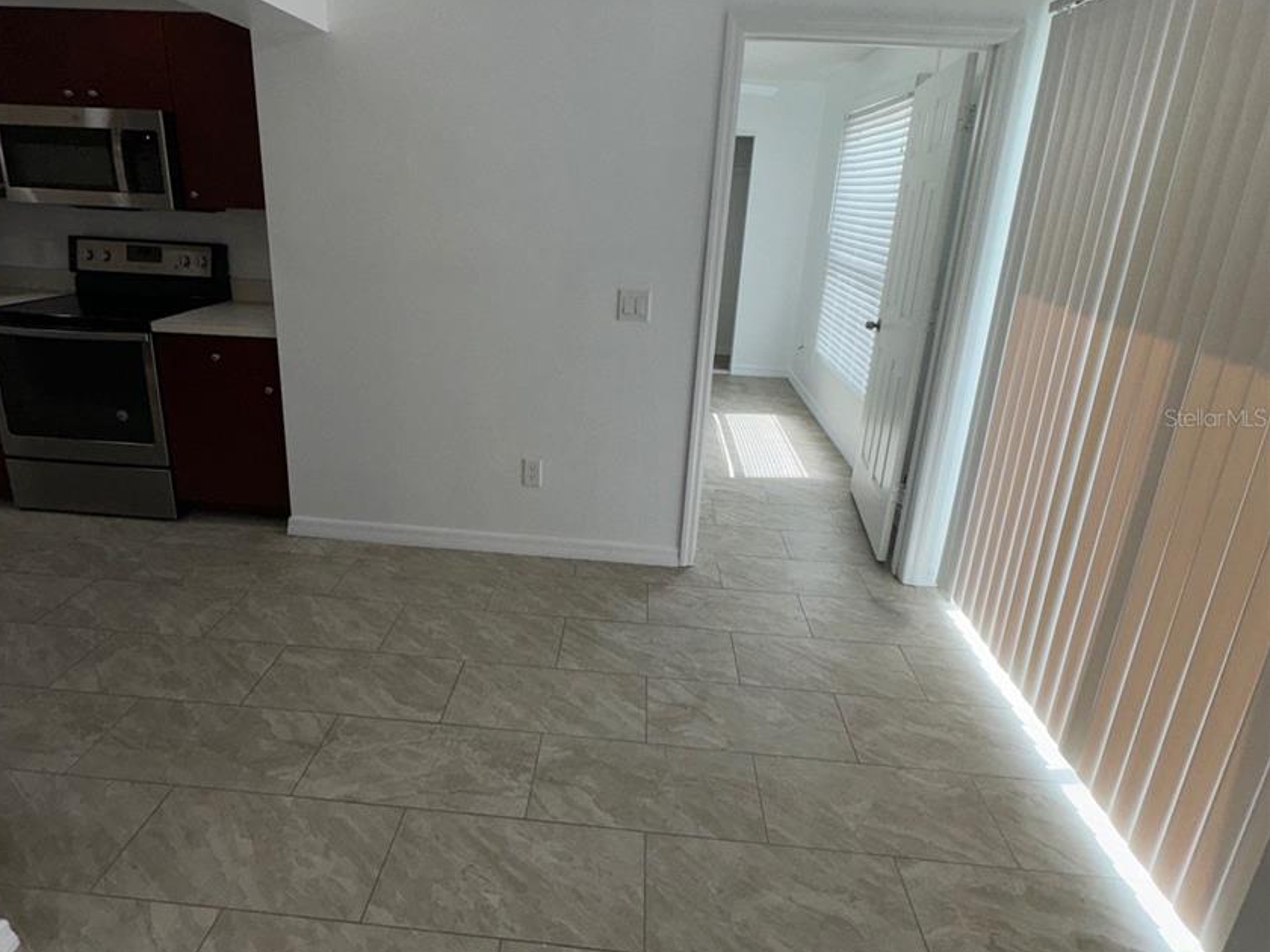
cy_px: 417
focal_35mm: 20
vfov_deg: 65.7
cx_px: 591
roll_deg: -3.0
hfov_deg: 81.6
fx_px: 734
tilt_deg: -15.4
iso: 32
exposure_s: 1/260
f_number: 2.2
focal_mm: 2.22
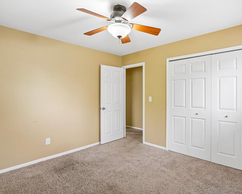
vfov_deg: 70.8
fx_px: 136
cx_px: 138
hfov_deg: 82.8
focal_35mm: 19
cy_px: 93
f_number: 8
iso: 400
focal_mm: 16
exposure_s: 1/13
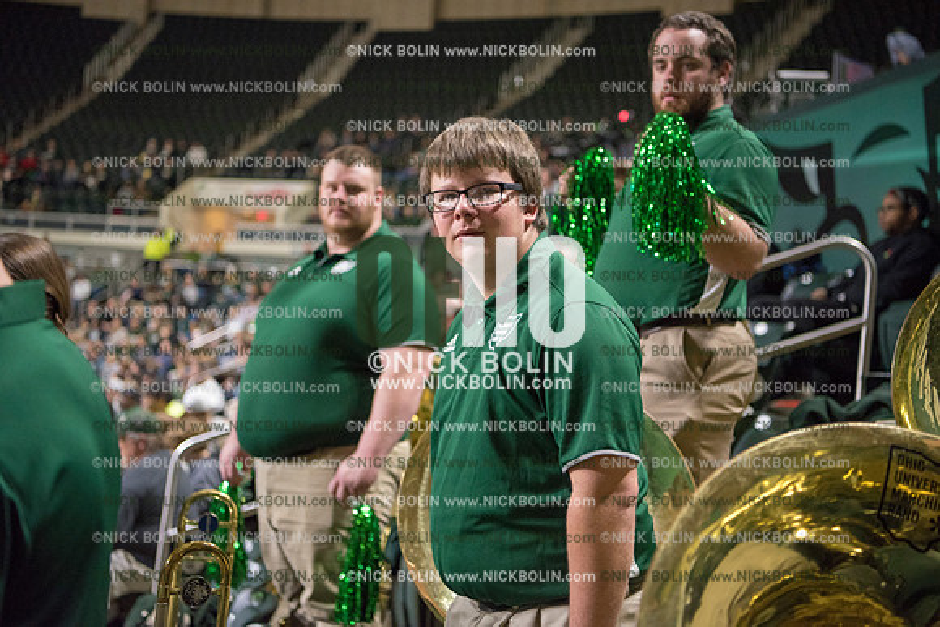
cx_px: 470
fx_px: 1358
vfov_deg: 26.0
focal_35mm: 52
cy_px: 314
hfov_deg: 38.2
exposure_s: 1/400
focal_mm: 52
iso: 2500
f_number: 2.8
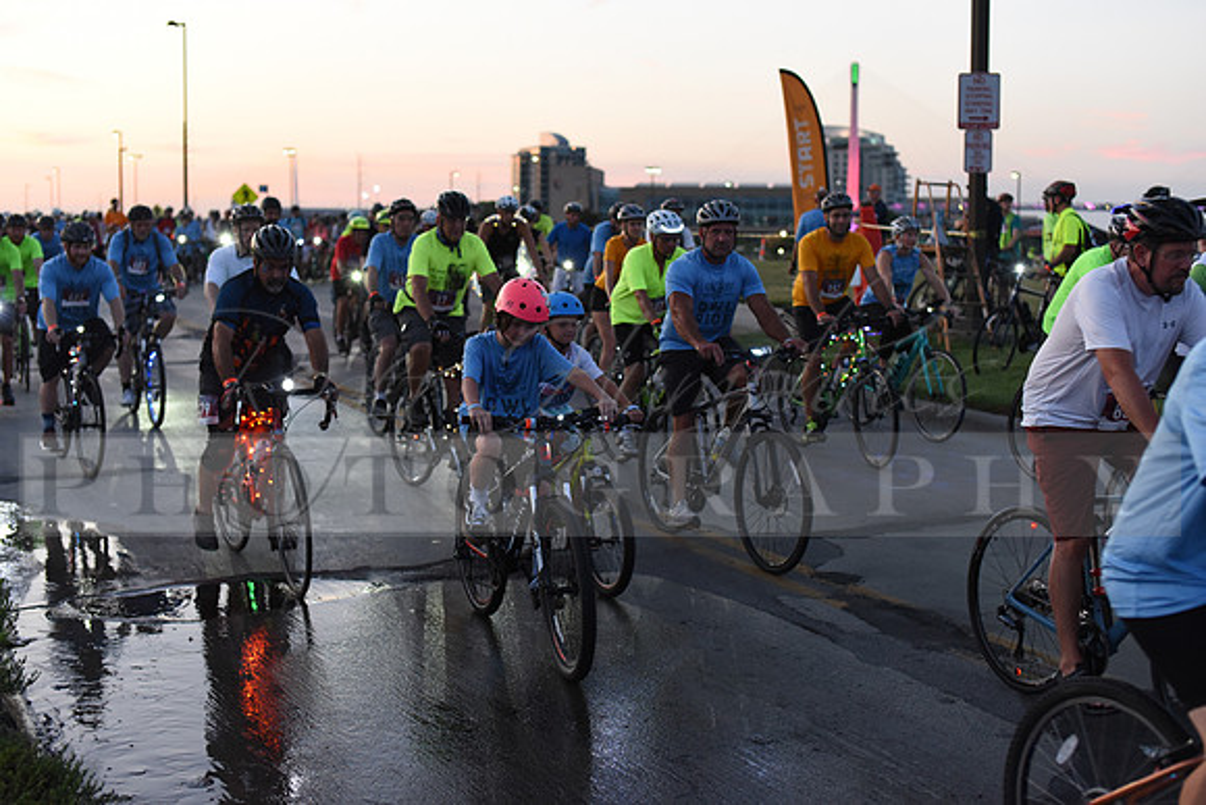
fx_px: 1675
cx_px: 603
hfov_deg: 39.6
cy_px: 402
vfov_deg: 27.0
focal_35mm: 50
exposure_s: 1/400
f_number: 2.8
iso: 2500
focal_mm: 50
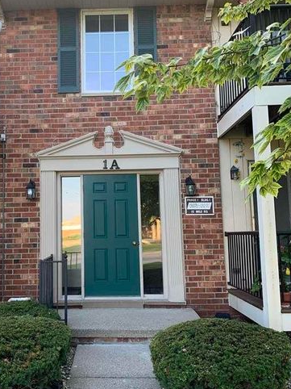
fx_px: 404
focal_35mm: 36
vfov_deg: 51.4
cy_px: 196
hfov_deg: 39.2
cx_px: 100
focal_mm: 4.25
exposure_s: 1/122
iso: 50
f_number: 1.8
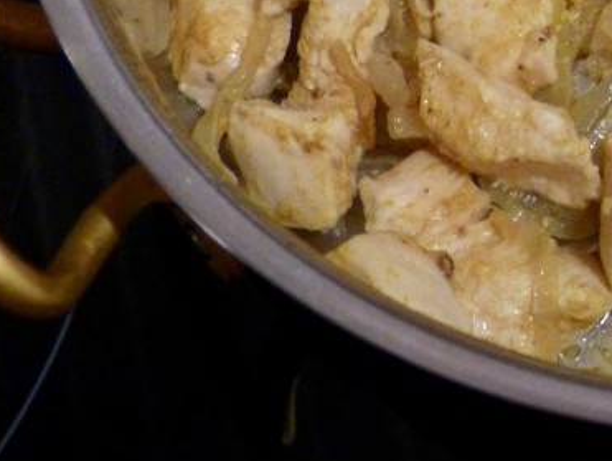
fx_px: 1805
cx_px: 798
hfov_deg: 18.0
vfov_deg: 13.9
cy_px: -162
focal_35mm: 102
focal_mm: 6.3
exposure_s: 1/15
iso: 500
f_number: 3.1
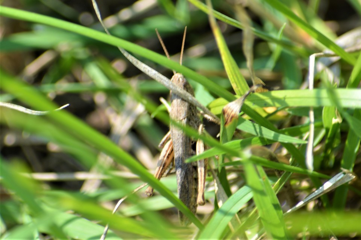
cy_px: 120
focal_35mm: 450
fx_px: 4512
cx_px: 180
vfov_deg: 3.1
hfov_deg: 4.6
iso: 100
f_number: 8
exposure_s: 1/125
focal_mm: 300
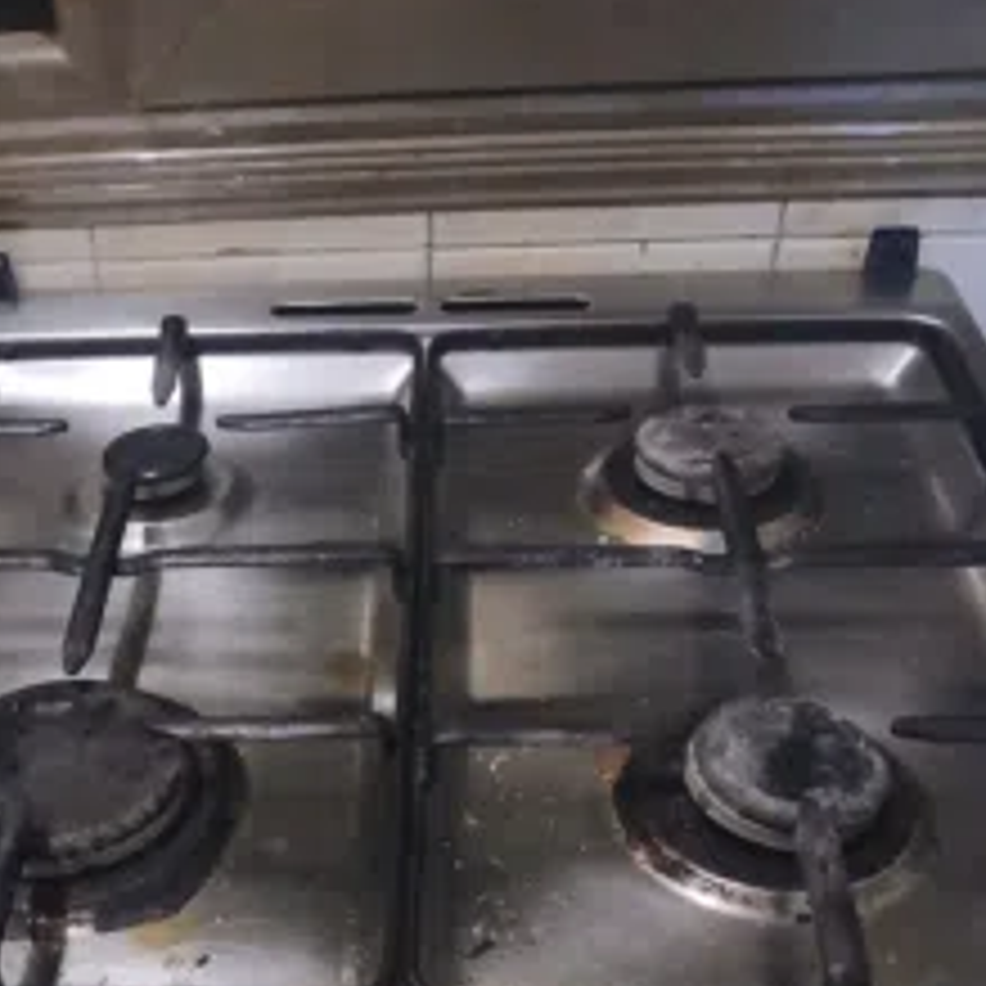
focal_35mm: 42
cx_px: 333
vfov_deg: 37.6
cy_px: 873
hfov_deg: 39.6
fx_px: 1353
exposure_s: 1/16.7
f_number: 1.8
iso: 2000
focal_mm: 3.98
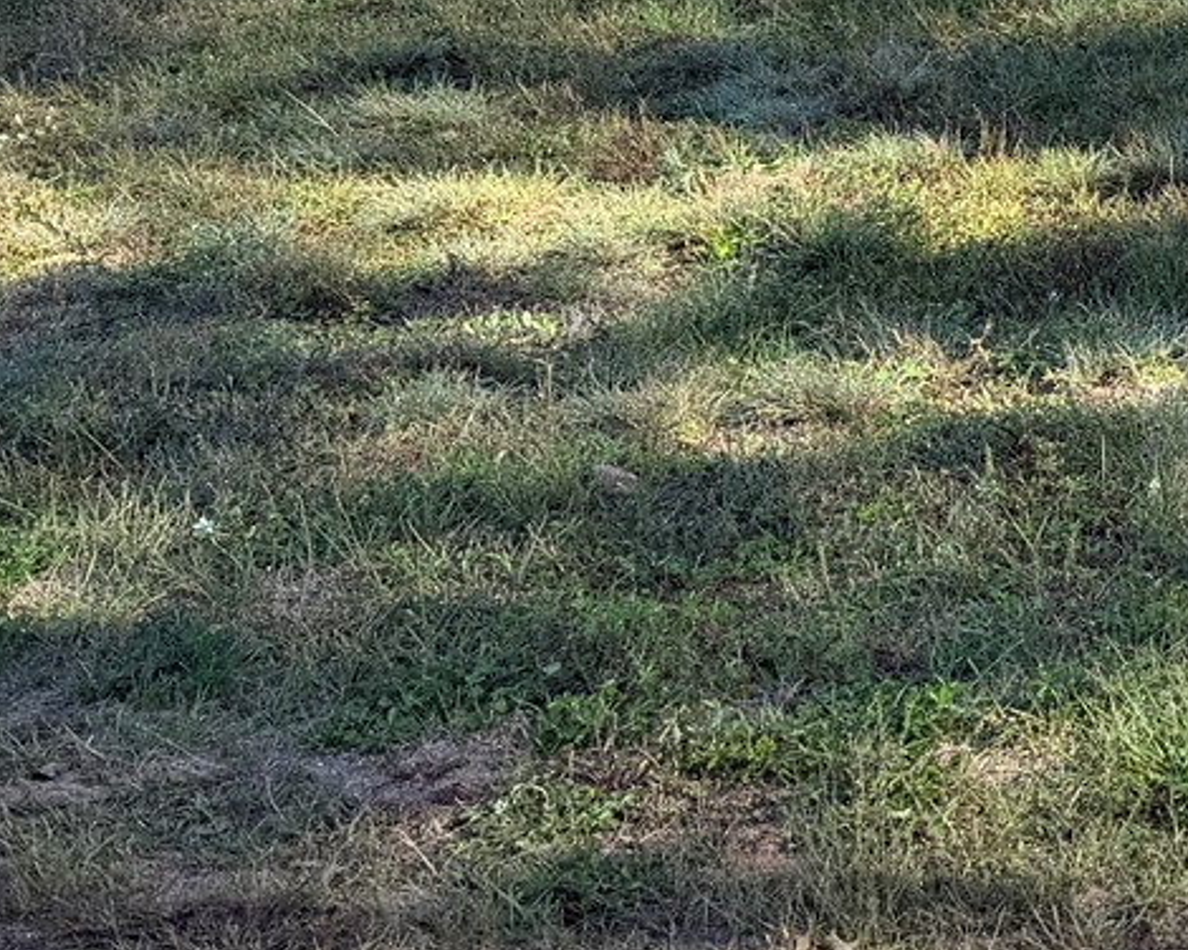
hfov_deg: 16.0
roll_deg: +0.4
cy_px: -619
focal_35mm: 102
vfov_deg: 13.8
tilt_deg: -4.5
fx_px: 3586
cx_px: 2126
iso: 80
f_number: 1.78
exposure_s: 1/1618
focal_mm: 6.76
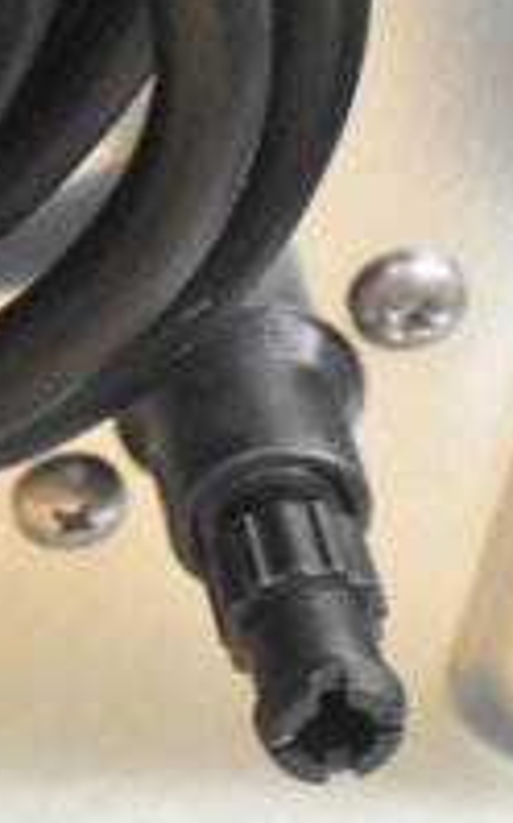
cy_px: 155
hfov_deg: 5.7
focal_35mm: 225
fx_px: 5044
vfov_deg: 9.3
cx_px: -559
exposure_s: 1/80
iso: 12800
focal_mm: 48
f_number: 5.3
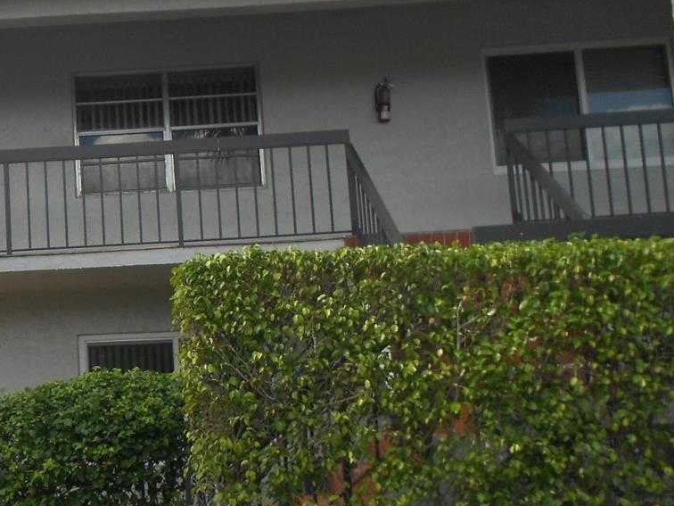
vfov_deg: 26.6
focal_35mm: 55
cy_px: 246
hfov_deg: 32.9
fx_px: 1071
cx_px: 50
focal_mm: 4.6
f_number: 3.2
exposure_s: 1/500
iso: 80
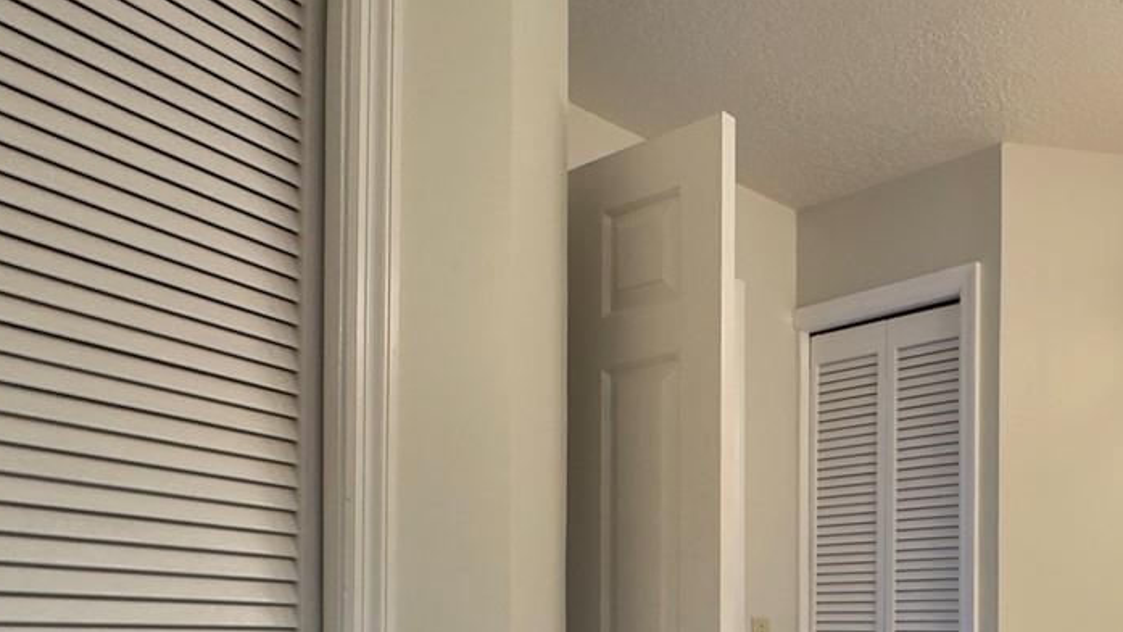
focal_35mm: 35
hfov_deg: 52.2
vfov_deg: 31.3
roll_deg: +0.2
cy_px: 627
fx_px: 1042
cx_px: 933
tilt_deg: +0.0
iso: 200
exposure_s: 1/120
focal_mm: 2.22
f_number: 2.2
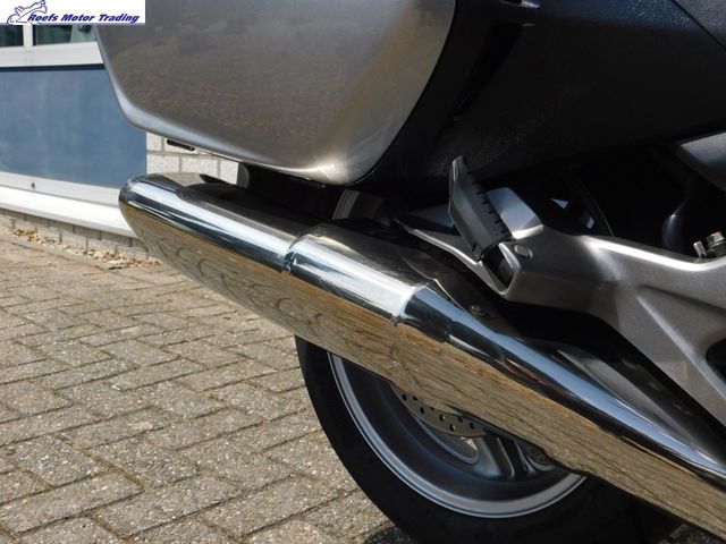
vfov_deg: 36.0
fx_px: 839
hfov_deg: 46.8
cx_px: 363
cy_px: 272
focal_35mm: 40
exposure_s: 1/1250
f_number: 3.6
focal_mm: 7.1
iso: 125
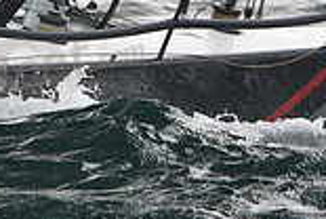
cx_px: -259
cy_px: 1
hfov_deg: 4.2
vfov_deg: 2.8
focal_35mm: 485
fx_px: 4400
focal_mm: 130
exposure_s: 1/1000
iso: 320
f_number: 5
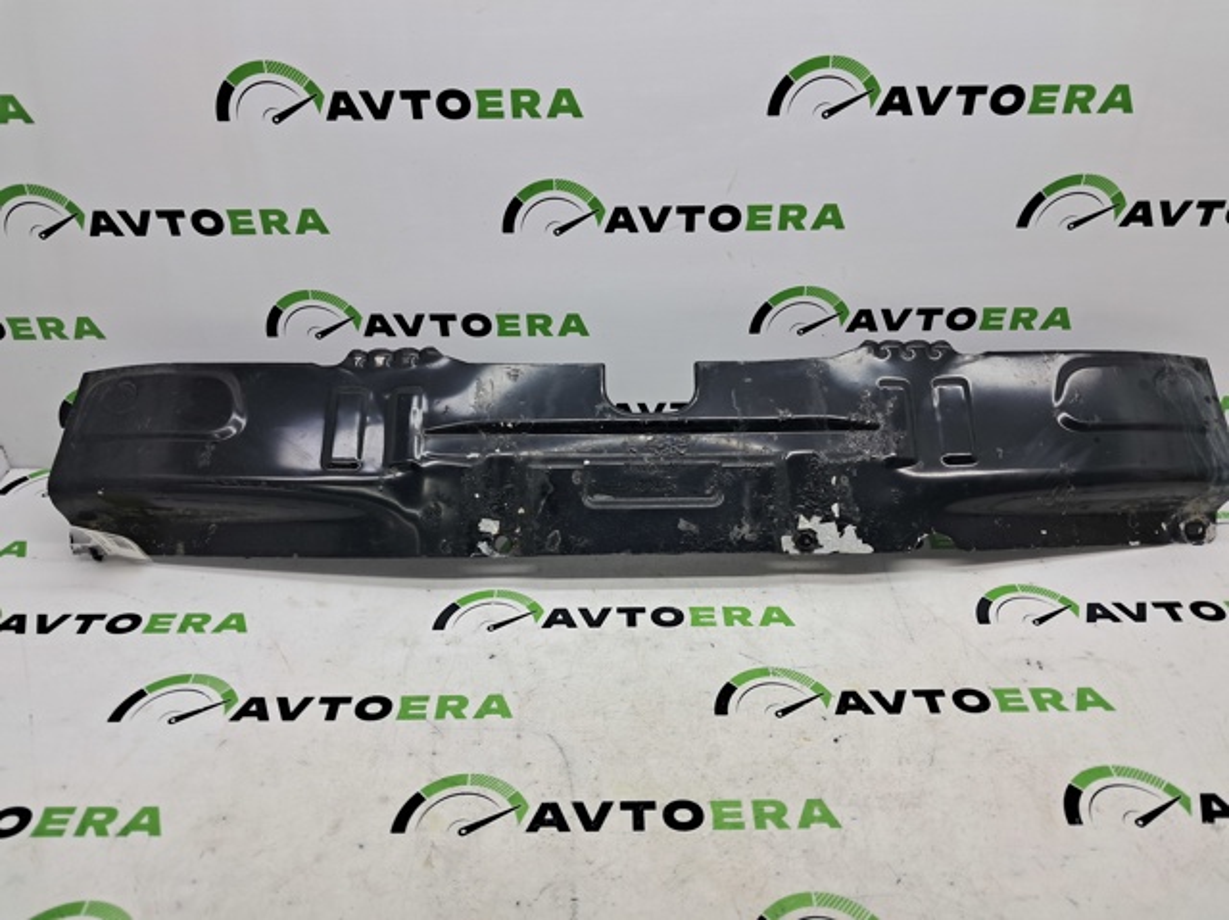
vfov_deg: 51.3
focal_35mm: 27
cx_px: 614
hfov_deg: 65.4
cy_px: 460
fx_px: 958
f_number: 1.8
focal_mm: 4
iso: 50
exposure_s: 1/100
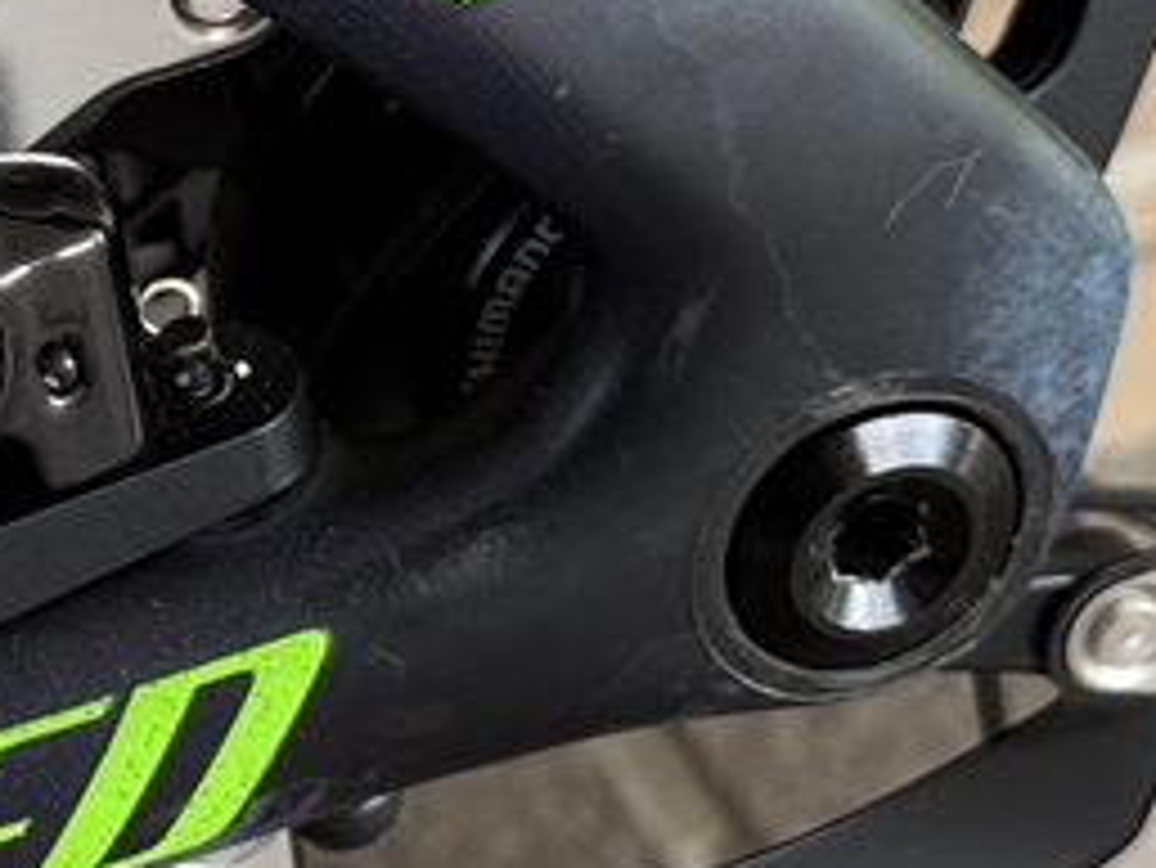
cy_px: -85
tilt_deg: -37.1
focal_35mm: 191
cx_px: -603
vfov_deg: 7.7
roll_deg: +2.4
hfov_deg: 10.0
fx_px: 6381
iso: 160
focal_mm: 6.76
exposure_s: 1/60
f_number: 1.78
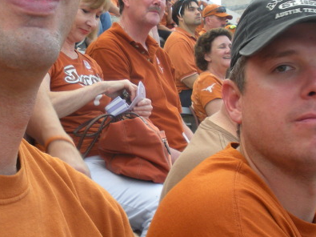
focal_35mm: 73
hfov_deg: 26.7
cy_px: 102
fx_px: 666
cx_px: 155
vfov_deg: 20.1
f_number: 3.5
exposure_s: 1/60.1
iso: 92
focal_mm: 6.3
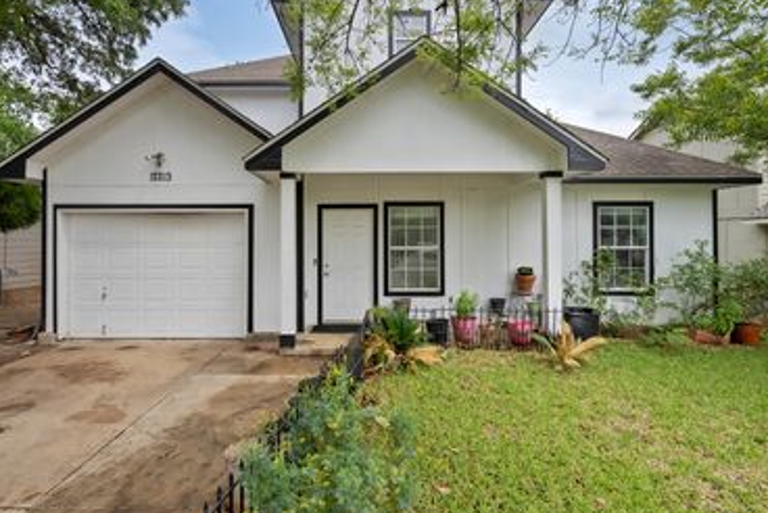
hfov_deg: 86.8
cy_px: 222
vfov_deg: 64.4
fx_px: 406
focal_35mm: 19
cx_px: 369
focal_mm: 14
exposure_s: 1/3200
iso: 800
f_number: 8
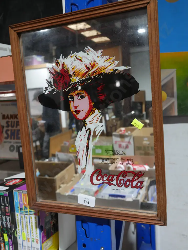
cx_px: 94
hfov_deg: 41.8
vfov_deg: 53.9
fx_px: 246
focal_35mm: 34
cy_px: 125
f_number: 4
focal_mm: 17
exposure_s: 1/60
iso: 400
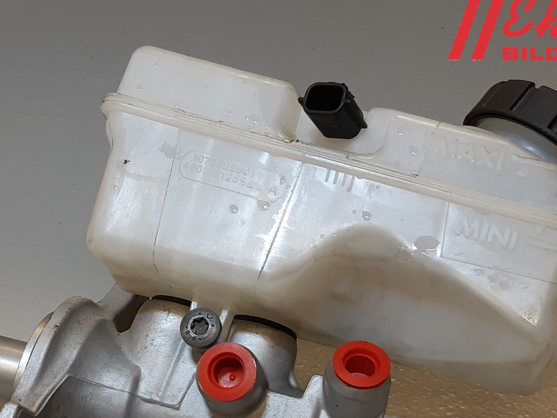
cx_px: 280
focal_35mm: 39
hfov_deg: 47.9
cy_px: 305
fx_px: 628
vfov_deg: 36.1
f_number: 1.7
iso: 64
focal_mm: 3.93
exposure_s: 1/100
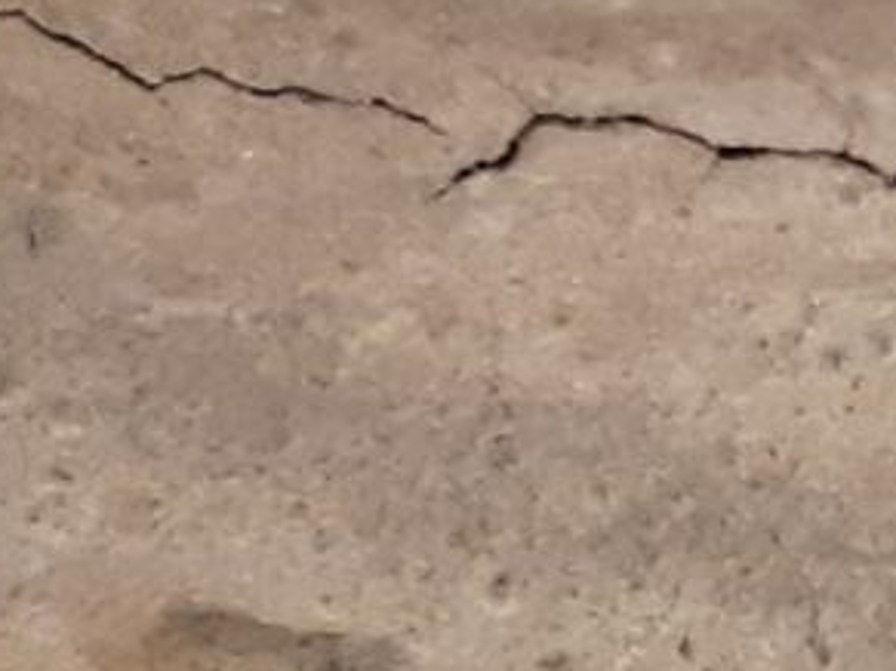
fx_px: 4735
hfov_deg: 10.5
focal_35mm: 183
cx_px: 1238
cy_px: 948
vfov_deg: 8.0
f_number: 1.7
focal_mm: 3.93
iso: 320
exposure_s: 1/25
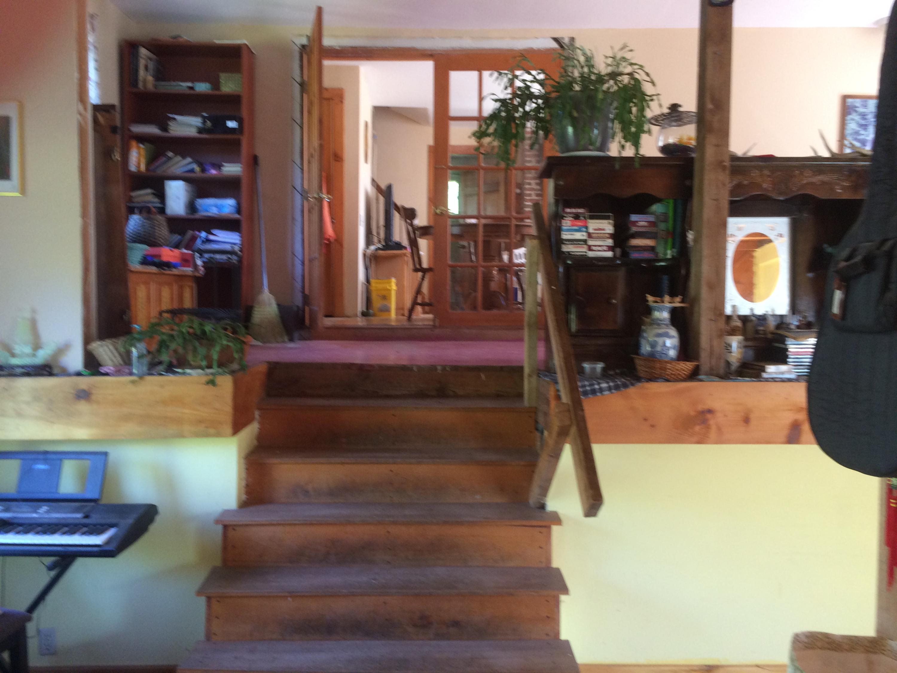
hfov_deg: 61.7
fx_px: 751
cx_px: 448
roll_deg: +0.8
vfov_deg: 48.2
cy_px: 336
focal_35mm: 29
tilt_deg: -3.5
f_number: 2.2
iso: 100
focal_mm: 4.15
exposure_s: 1/30
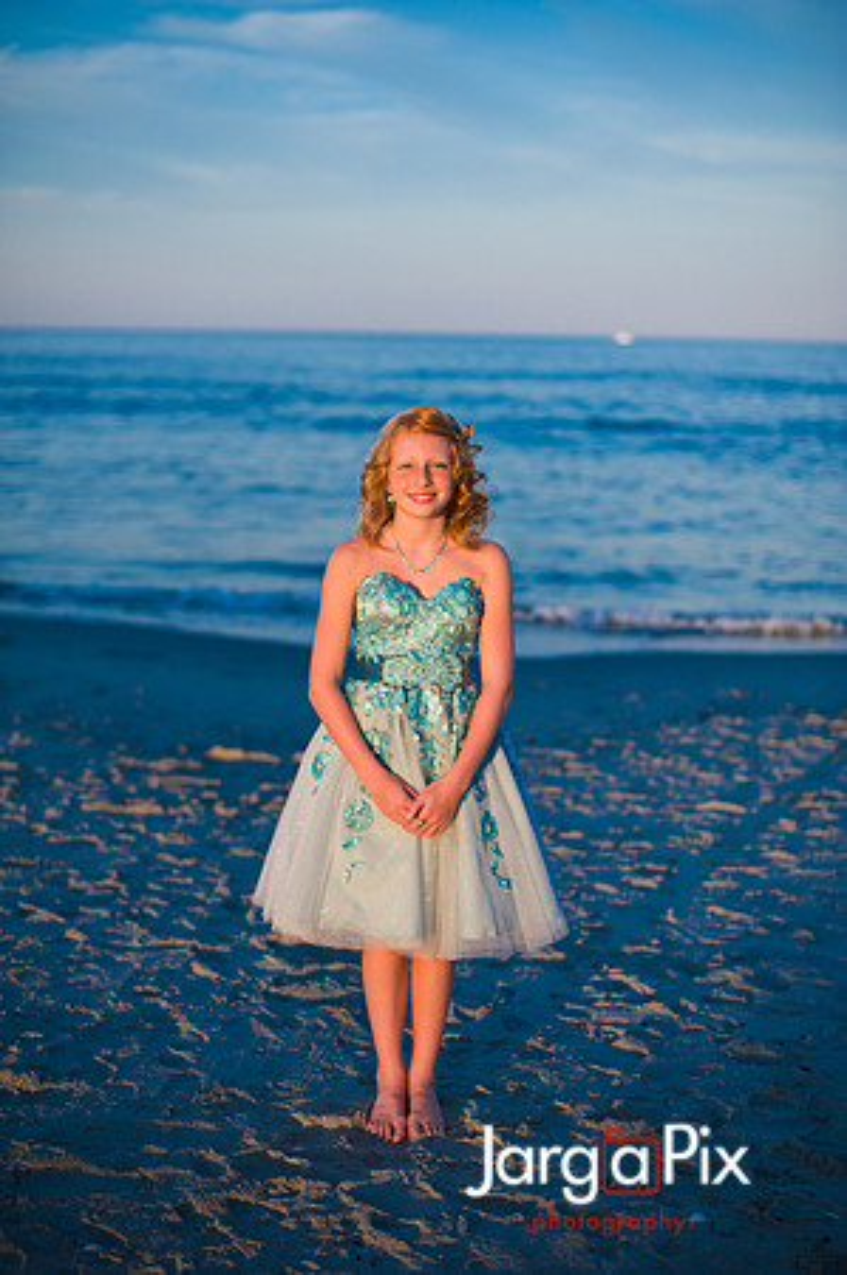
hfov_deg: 26.9
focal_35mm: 50
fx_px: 1769
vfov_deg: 39.6
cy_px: 638
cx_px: 424
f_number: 2
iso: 160
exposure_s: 1/1600
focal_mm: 50
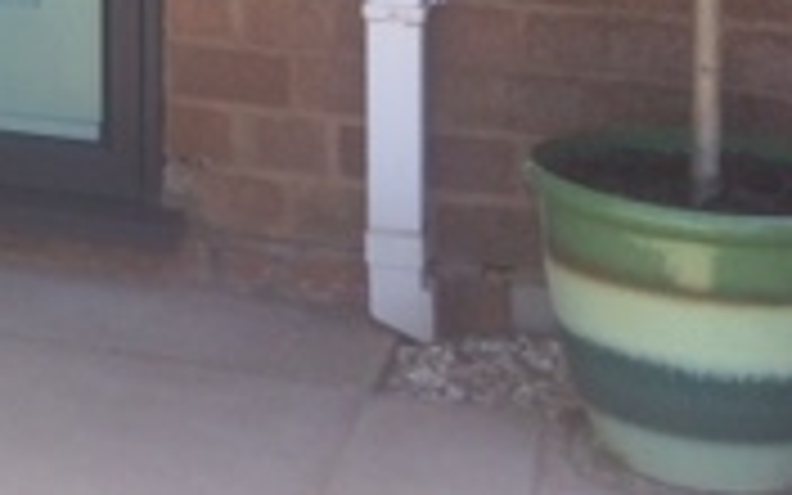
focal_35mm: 112
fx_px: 2417
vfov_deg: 10.9
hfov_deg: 16.6
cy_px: -423
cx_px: -450
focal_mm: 4.15
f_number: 2.2
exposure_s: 1/406
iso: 32
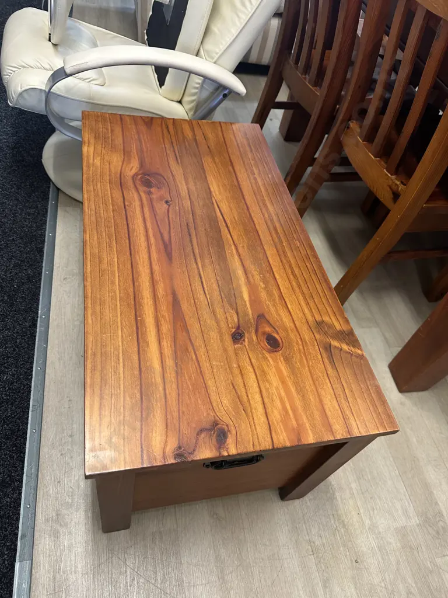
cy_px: 299
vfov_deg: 71.6
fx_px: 414
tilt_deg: -48.4
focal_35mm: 24
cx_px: 224
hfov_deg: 56.8
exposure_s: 1/100
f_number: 1.78
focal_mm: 6.86
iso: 200
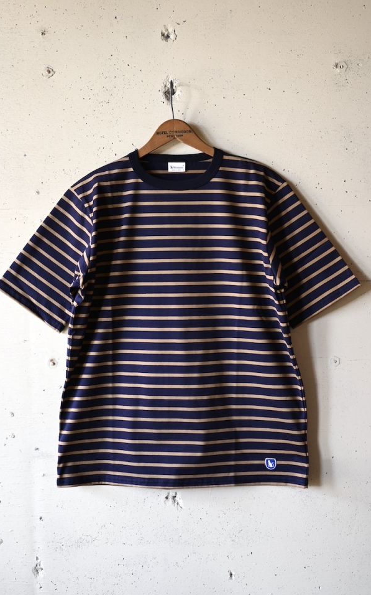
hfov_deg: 29.8
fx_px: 696
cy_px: 298
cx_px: 183
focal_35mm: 43
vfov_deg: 46.2
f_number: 2.8
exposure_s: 1/50
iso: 100
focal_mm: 28
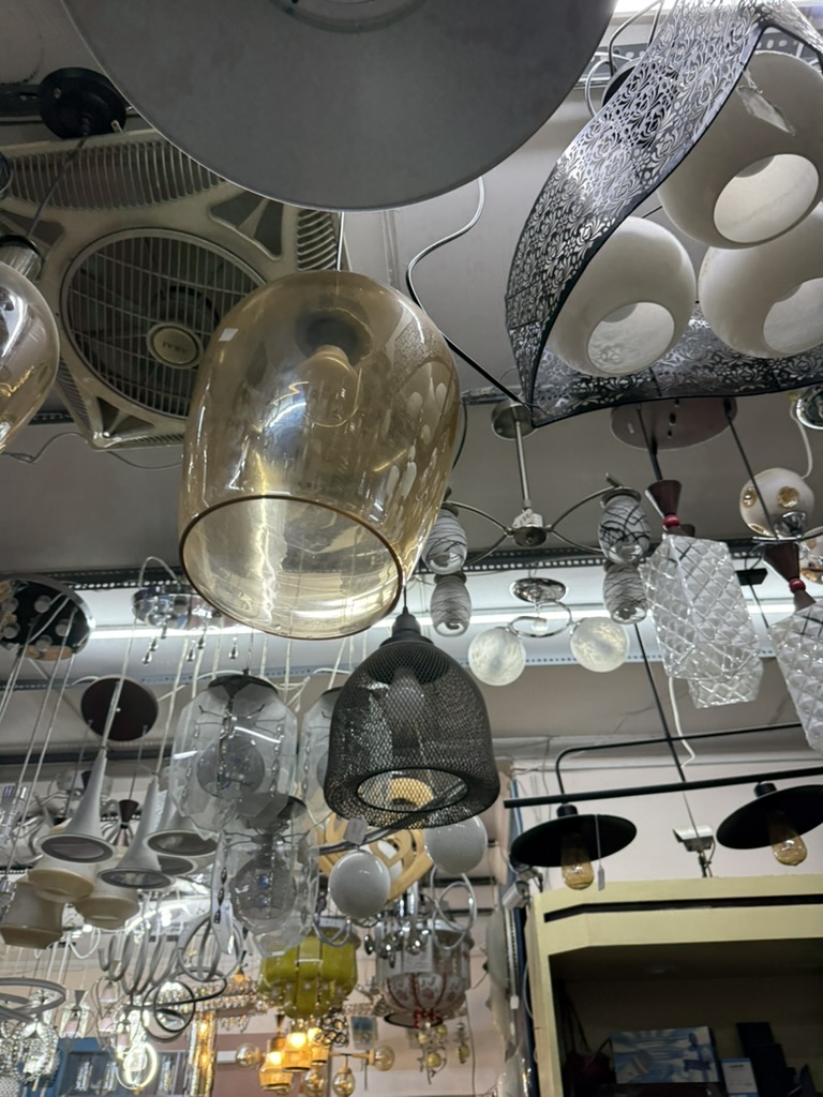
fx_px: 761
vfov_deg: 71.6
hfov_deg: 56.8
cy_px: 548
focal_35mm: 24
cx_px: 412
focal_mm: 6.76
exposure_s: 1/100
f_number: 1.78
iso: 250
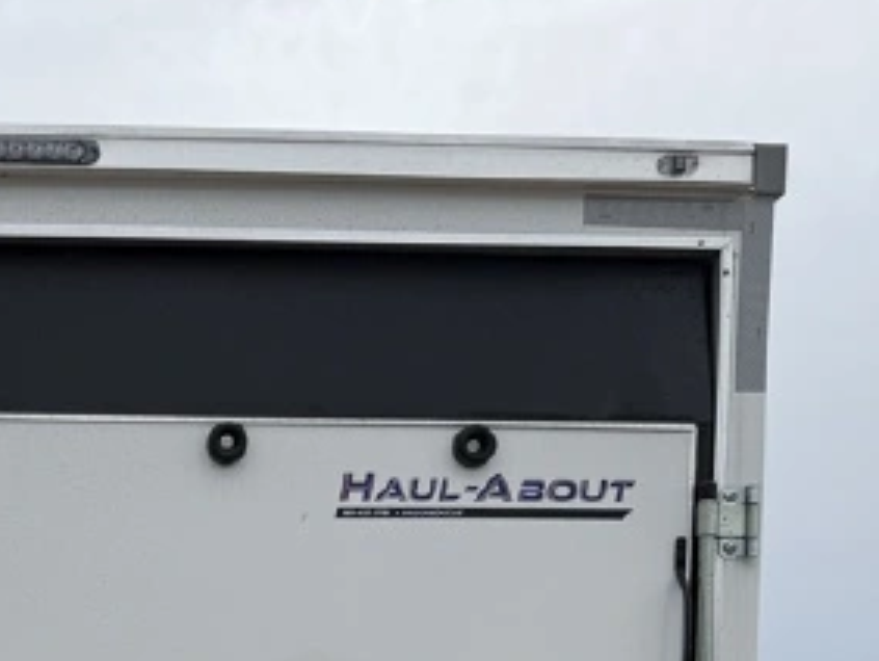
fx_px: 1728
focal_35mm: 68
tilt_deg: -1.3
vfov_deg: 19.9
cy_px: 864
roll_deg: +0.0
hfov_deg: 26.7
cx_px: -41
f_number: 1.78
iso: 80
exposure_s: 1/6711
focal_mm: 6.76
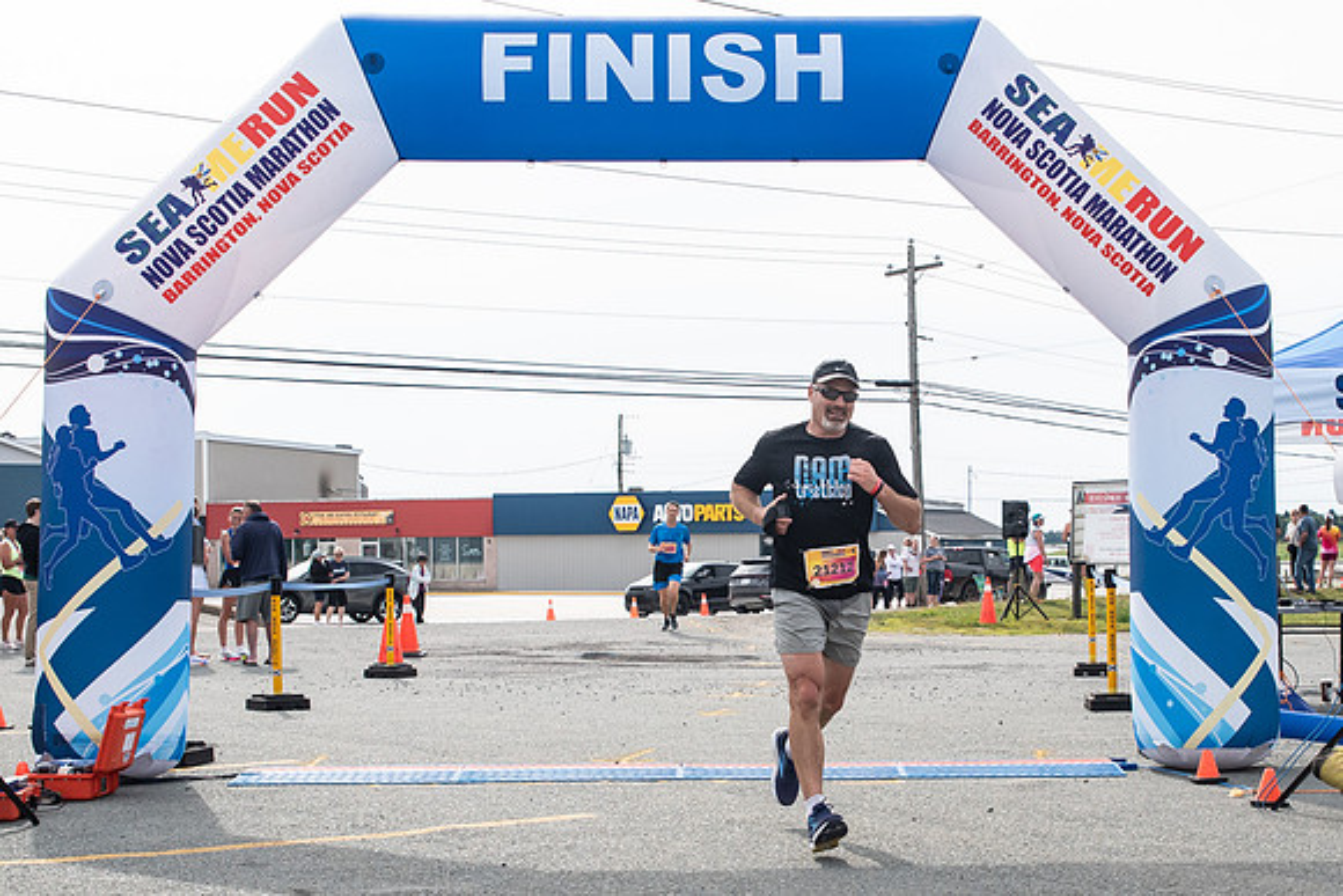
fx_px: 2130
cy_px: 565
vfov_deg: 23.7
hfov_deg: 34.9
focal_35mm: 57
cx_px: 791
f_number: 4
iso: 800
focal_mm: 32
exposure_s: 1/3200
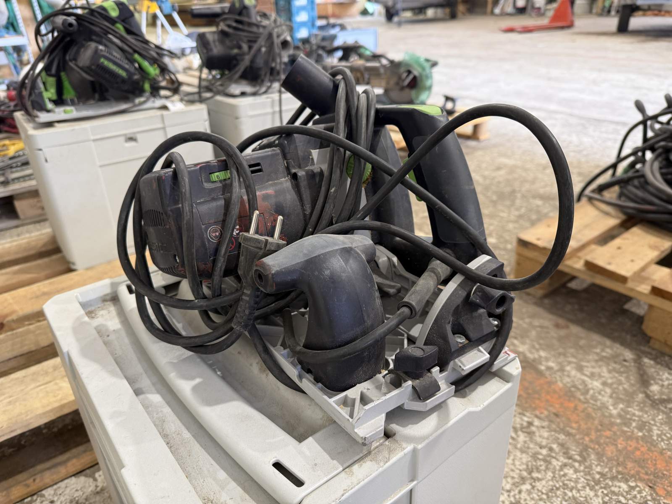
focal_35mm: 24
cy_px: 252
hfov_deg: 71.6
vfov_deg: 56.8
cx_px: 336
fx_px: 466
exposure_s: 1/78
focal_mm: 6.76
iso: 200
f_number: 1.78
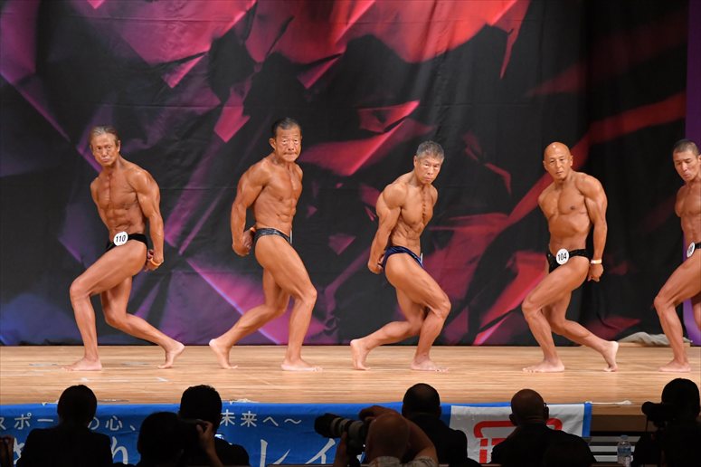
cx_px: 350
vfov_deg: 7.5
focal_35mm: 183
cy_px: 234
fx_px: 3562
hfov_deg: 11.2
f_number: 5.6
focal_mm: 122
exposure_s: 1/400
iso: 5600
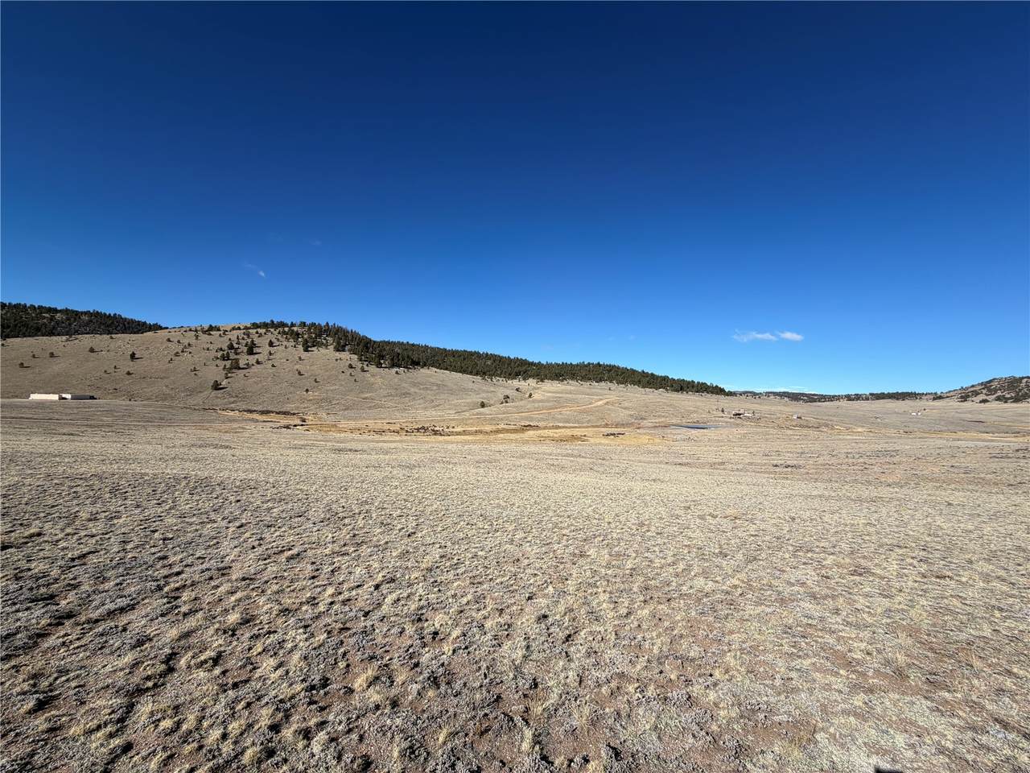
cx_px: 515
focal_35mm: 14
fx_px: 417
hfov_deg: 102.1
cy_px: 386
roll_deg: -2.2
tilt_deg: -0.2
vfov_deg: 85.7
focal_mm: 2.22
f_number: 2.2
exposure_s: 1/1050
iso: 20
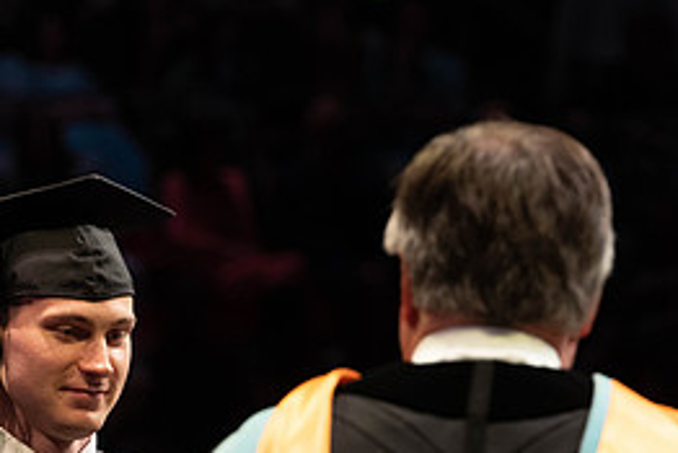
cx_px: 198
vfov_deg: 3.4
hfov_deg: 5.0
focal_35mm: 408
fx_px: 7688
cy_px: 425
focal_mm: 160
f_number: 4.5
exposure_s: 1/320
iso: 1600
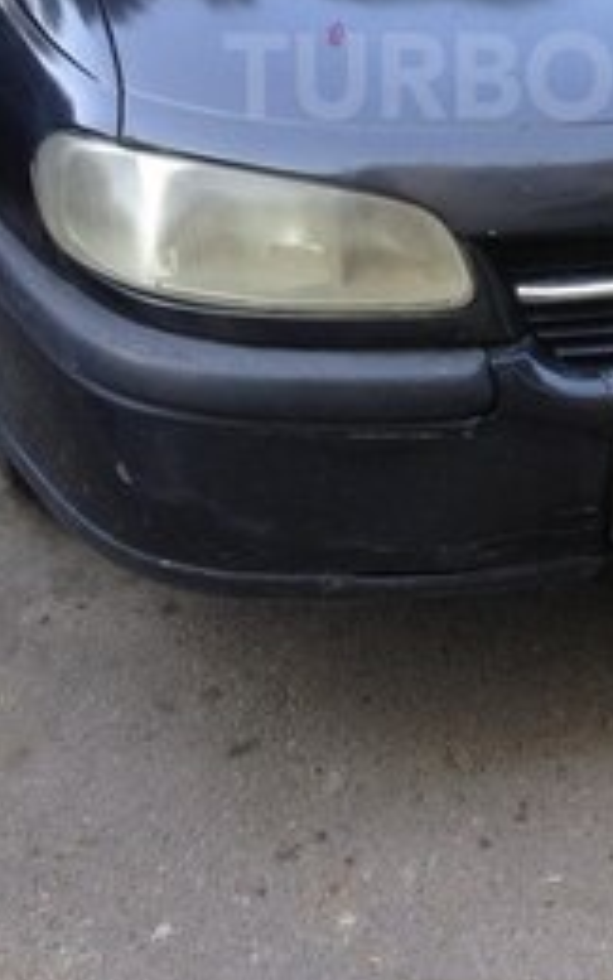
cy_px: 76
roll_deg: -0.8
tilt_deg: -24.7
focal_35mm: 67
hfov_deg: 19.2
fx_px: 1790
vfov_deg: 29.2
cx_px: 515
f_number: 2.4
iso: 64
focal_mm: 4.12
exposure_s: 1/120
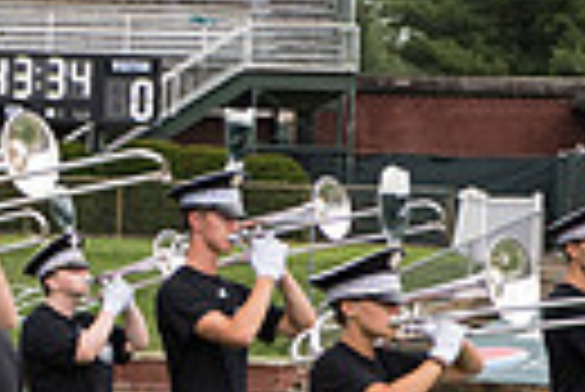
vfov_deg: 4.4
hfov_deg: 6.4
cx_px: -522
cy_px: 336
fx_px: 5092
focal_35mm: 313
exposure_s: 1/2000
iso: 640
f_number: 5.6
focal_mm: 70
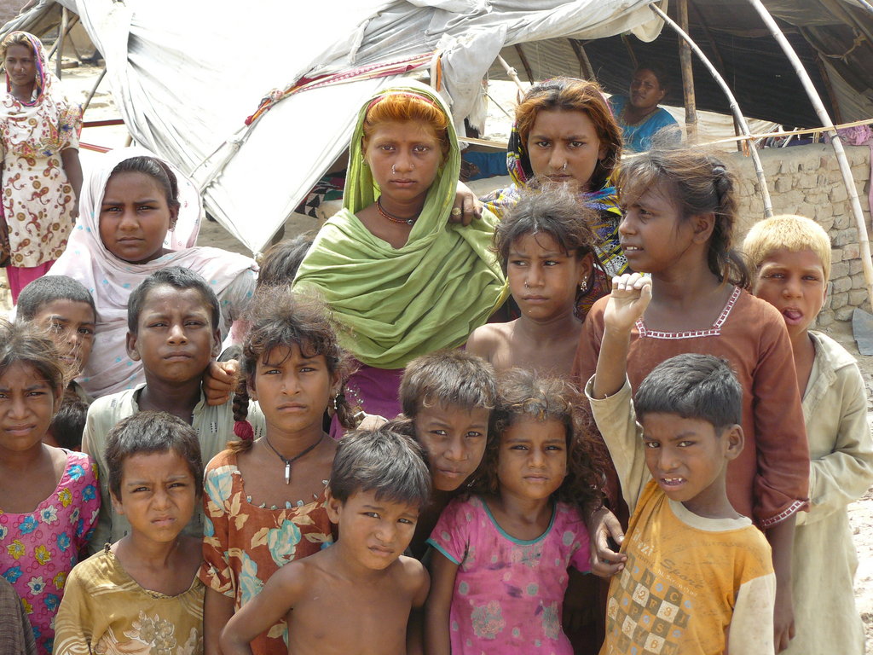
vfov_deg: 20.4
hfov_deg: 27.0
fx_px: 1816
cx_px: 436
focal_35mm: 72
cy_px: 328
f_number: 4
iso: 100
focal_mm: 12
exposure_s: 1/250
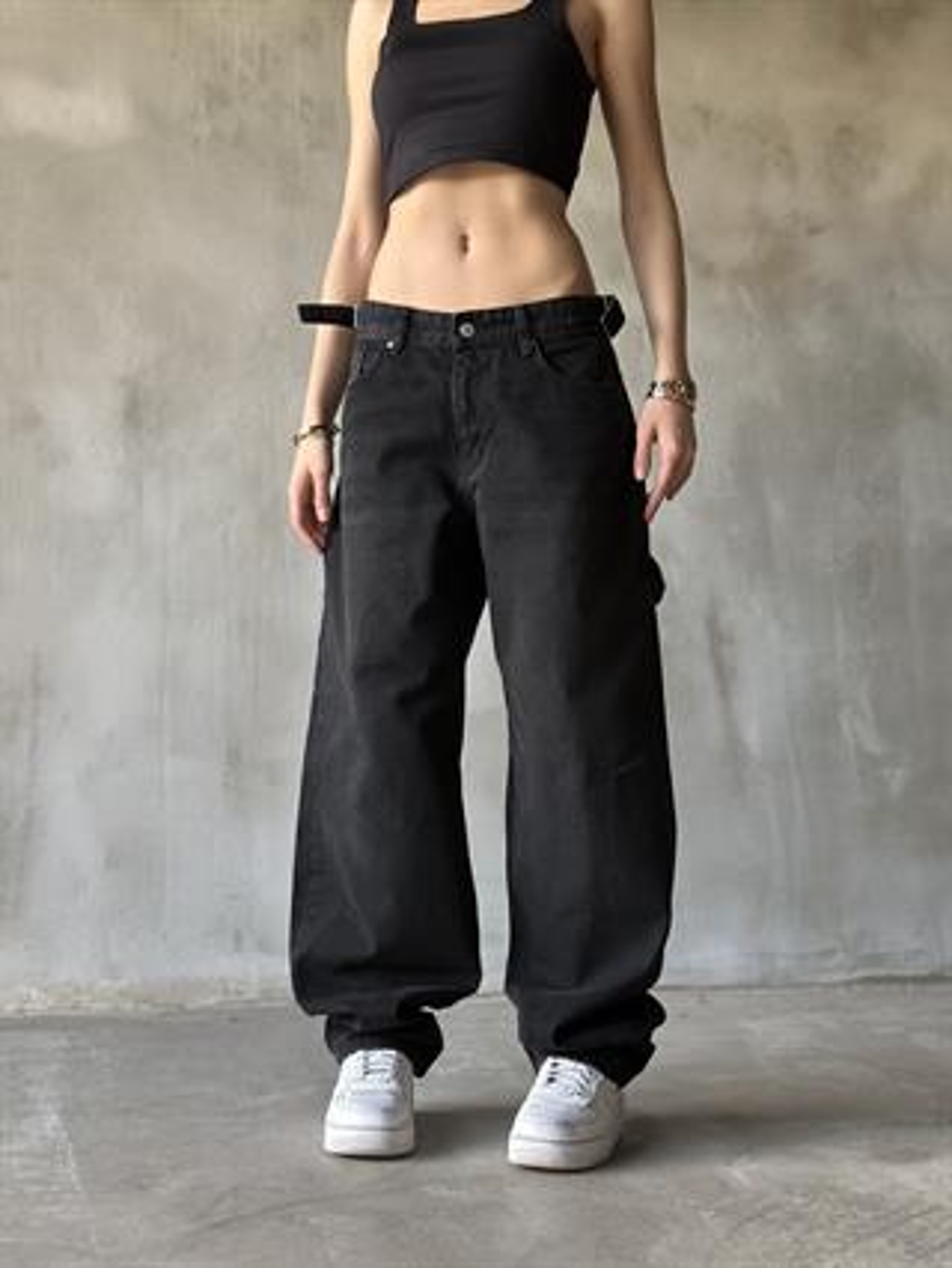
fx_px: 1758
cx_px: 476
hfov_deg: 30.3
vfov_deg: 39.6
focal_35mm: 48
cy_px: 634
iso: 320
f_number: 1.78
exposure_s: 1/60
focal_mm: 6.86
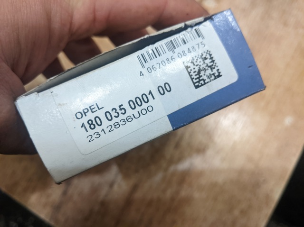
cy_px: 114
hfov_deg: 65.4
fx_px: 237
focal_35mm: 27
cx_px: 152
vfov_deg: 51.3
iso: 388
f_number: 1.8
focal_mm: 4.44
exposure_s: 1/33.3
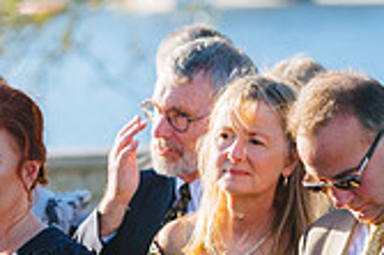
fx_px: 4625
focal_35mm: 434
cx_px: -41
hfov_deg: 4.7
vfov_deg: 3.2
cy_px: 245
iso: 200
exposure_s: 1/1250
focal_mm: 125
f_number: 4.5
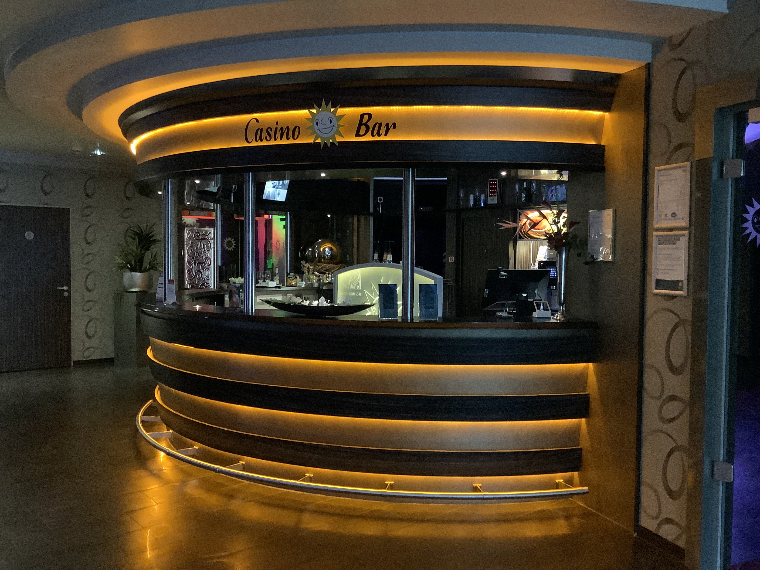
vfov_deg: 45.4
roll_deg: +0.2
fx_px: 681
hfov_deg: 58.4
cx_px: 380
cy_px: 285
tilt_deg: -2.7
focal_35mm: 31
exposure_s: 1/17
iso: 640
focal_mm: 3.3
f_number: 2.4
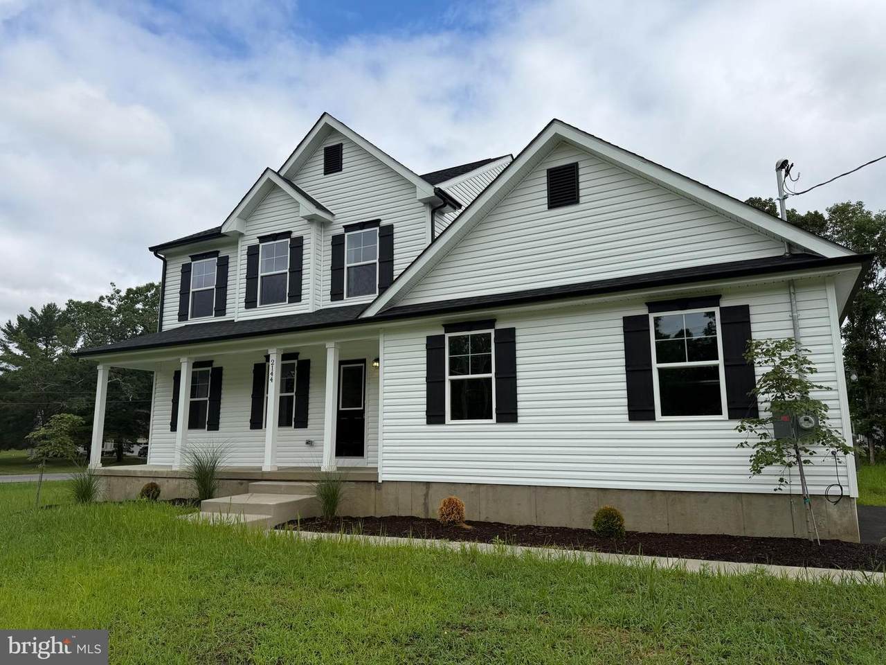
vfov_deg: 56.8
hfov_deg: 71.6
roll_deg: +0.0
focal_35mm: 24
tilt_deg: +10.4
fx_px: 614
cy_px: 332
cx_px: 443
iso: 80
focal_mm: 6.76
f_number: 1.78
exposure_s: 1/5319
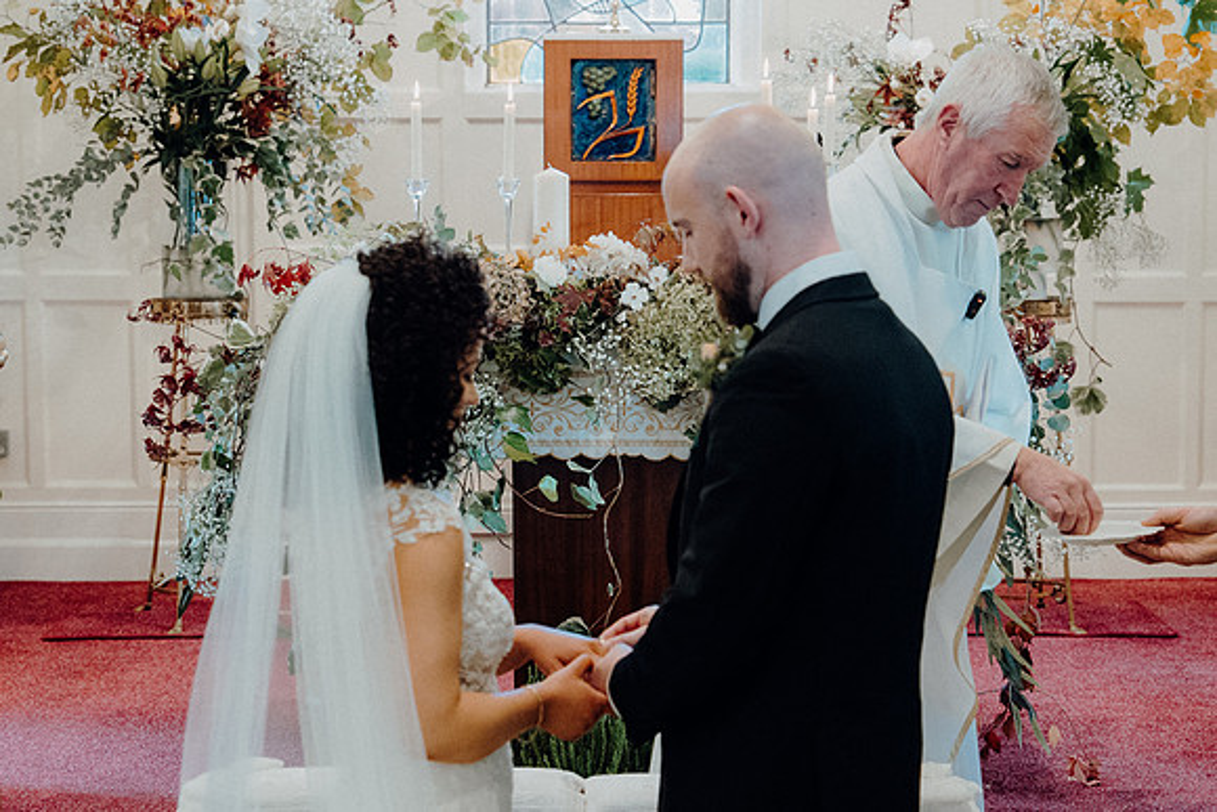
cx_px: 608
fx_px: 2637
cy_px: 406
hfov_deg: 26.0
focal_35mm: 78
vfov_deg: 17.5
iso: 3200
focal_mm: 52
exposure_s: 1/160
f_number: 3.5
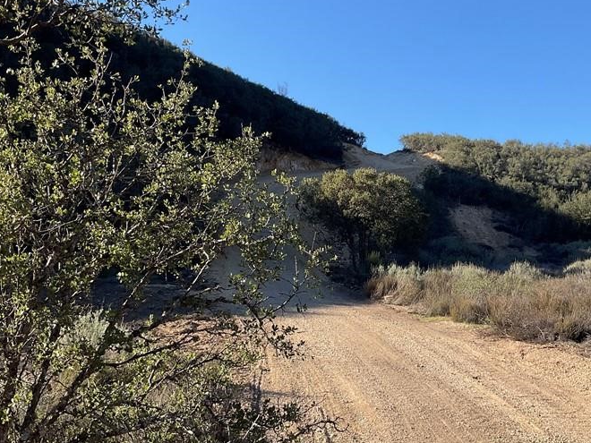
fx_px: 768
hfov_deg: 41.8
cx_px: 362
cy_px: 175
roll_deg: -6.7
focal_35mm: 45
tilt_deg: +12.4
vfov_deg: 32.1
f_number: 1.8
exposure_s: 1/792
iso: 16
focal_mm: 3
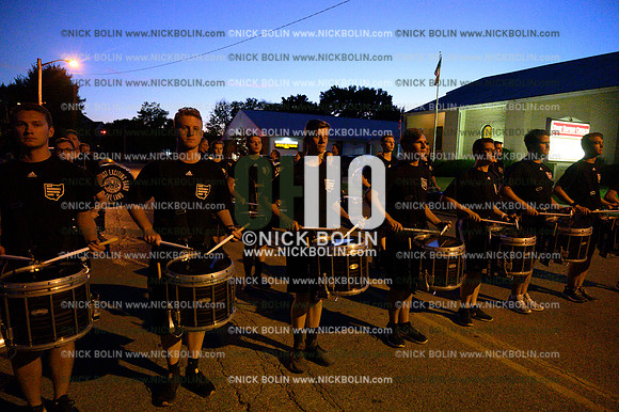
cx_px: 310
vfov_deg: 53.1
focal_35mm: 24
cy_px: 206
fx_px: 412
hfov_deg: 73.8
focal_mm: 24
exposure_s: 1/250
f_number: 4
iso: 32000
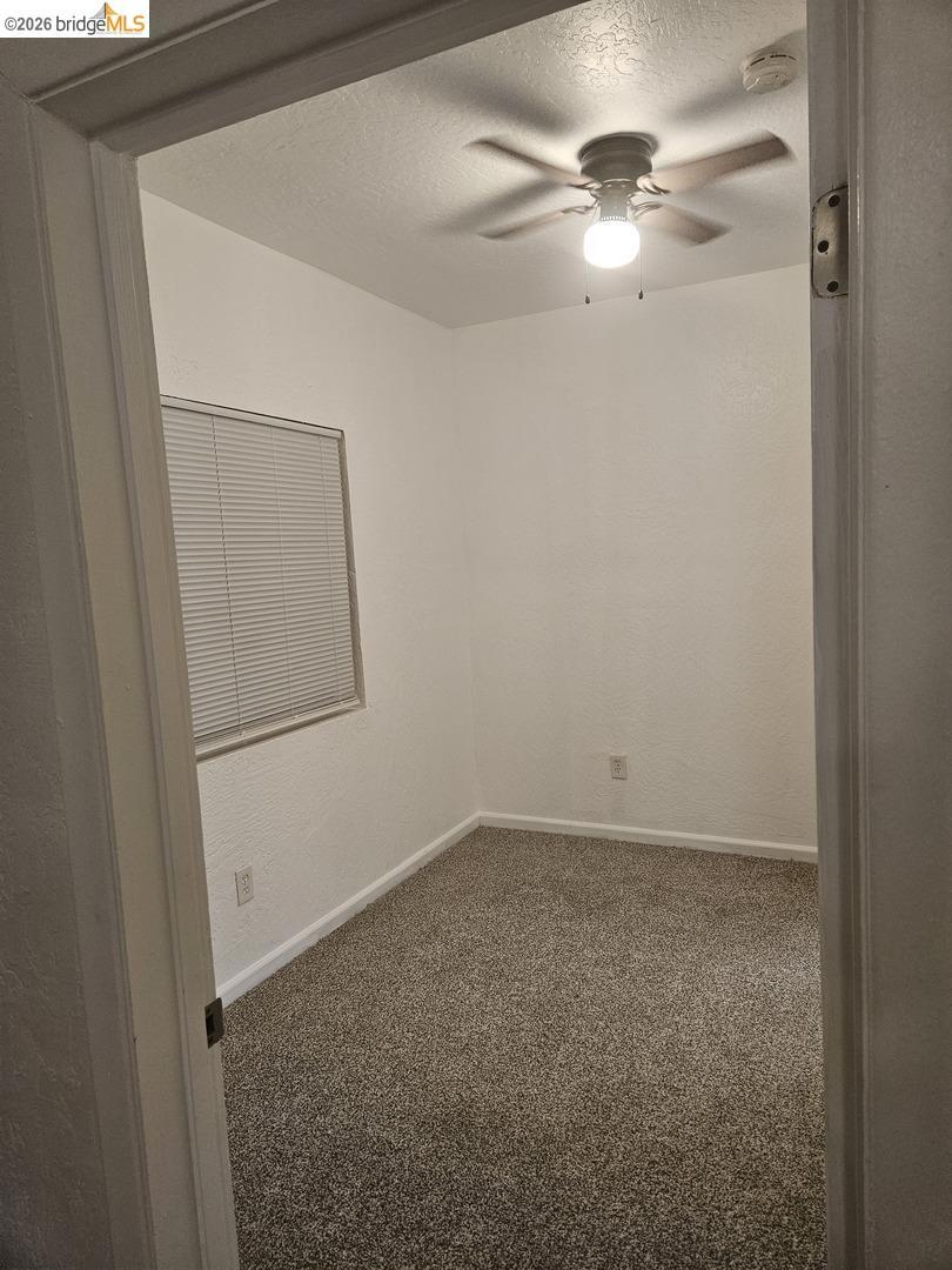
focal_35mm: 23
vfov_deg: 73.9
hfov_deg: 58.9
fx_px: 843
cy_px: 635
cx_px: 476
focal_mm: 5.4
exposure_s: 1/120
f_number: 1.8
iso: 400
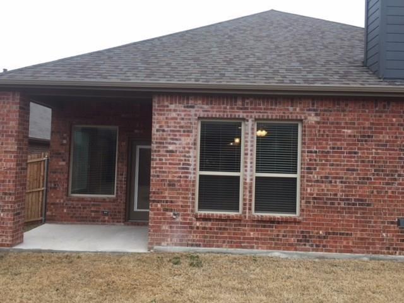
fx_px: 338
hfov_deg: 61.7
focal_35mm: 29
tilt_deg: +4.0
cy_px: 152
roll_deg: -0.9
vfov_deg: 48.2
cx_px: 202
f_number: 2.2
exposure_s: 1/131
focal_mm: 4.15
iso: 32
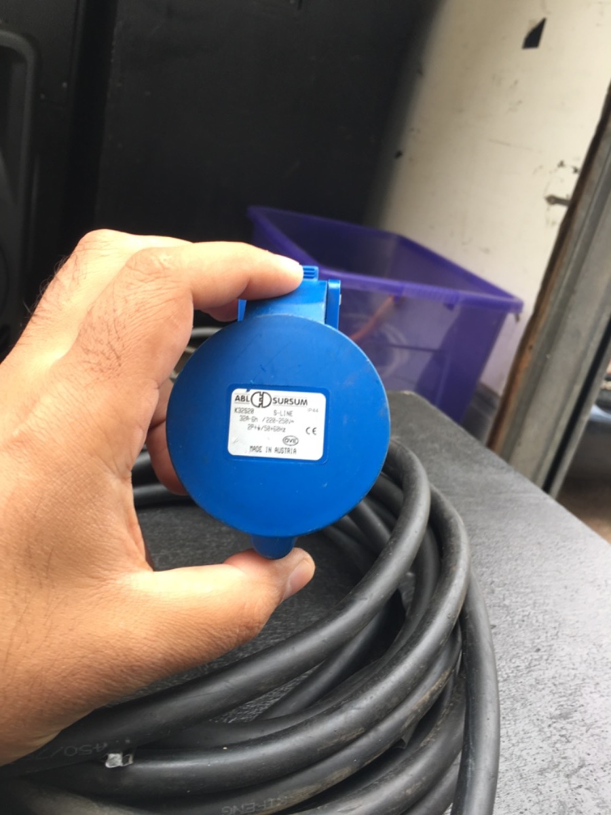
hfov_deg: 48.2
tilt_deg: -22.3
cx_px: 306
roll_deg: -14.9
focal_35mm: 29
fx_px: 682
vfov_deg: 61.7
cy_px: 408
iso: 25
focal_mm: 4.15
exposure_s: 1/50
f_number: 2.2
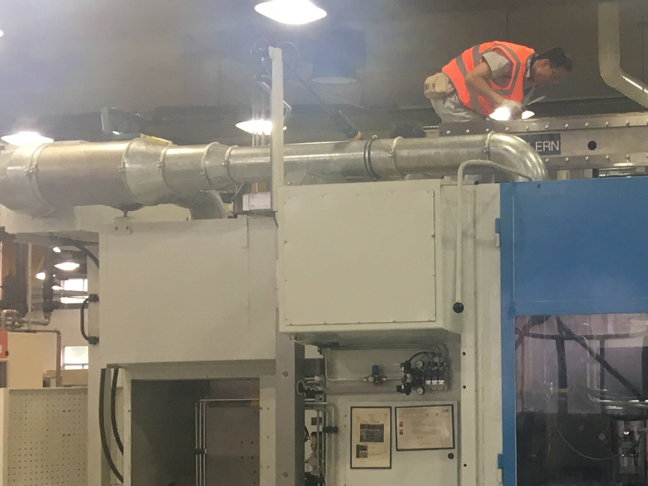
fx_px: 1460
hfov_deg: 23.2
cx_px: 748
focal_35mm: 78
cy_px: 317
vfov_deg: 18.8
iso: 80
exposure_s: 1/33
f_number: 2.2
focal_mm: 4.15
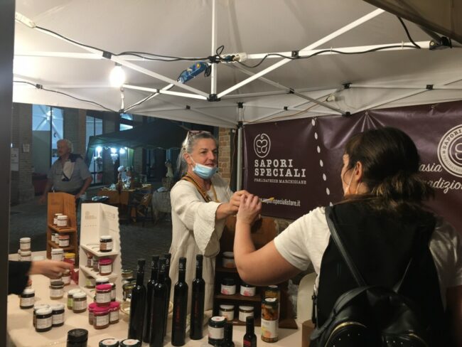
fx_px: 387
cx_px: 231
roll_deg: -1.0
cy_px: 174
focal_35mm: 29
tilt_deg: -3.3
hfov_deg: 61.6
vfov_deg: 48.3
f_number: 2.2
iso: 125
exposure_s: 1/33
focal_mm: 4.15
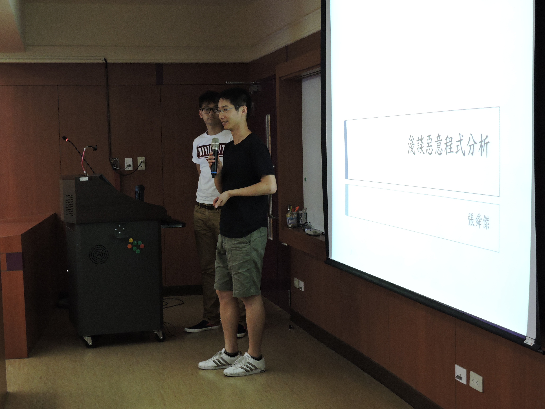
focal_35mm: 60
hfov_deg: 32.2
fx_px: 945
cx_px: 272
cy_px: 204
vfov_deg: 24.4
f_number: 4.2
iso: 400
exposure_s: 1/10
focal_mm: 10.7
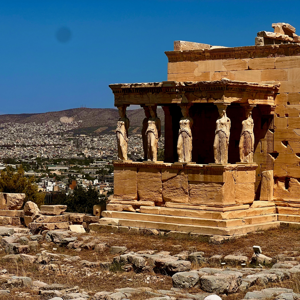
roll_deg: -0.9
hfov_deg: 19.0
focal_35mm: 91
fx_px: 892
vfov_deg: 19.1
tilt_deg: -0.8
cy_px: 150
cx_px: 195
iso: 32
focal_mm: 9
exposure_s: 1/1698
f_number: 2.8
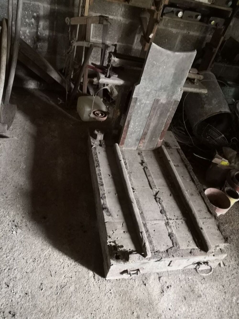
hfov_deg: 51.4
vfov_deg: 65.3
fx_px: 249
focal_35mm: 27
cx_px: 120
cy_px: 160
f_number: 1.6
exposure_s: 1/5.71
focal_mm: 3.95
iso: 800
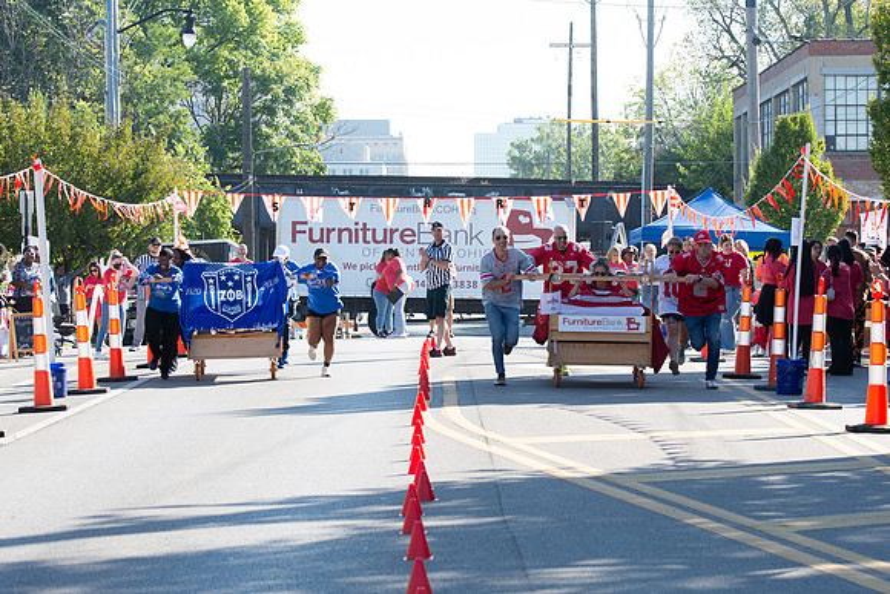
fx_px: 3111
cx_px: 461
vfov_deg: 10.9
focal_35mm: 126
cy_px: 322
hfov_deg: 16.3
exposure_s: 1/200
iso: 200
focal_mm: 90
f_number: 7.1
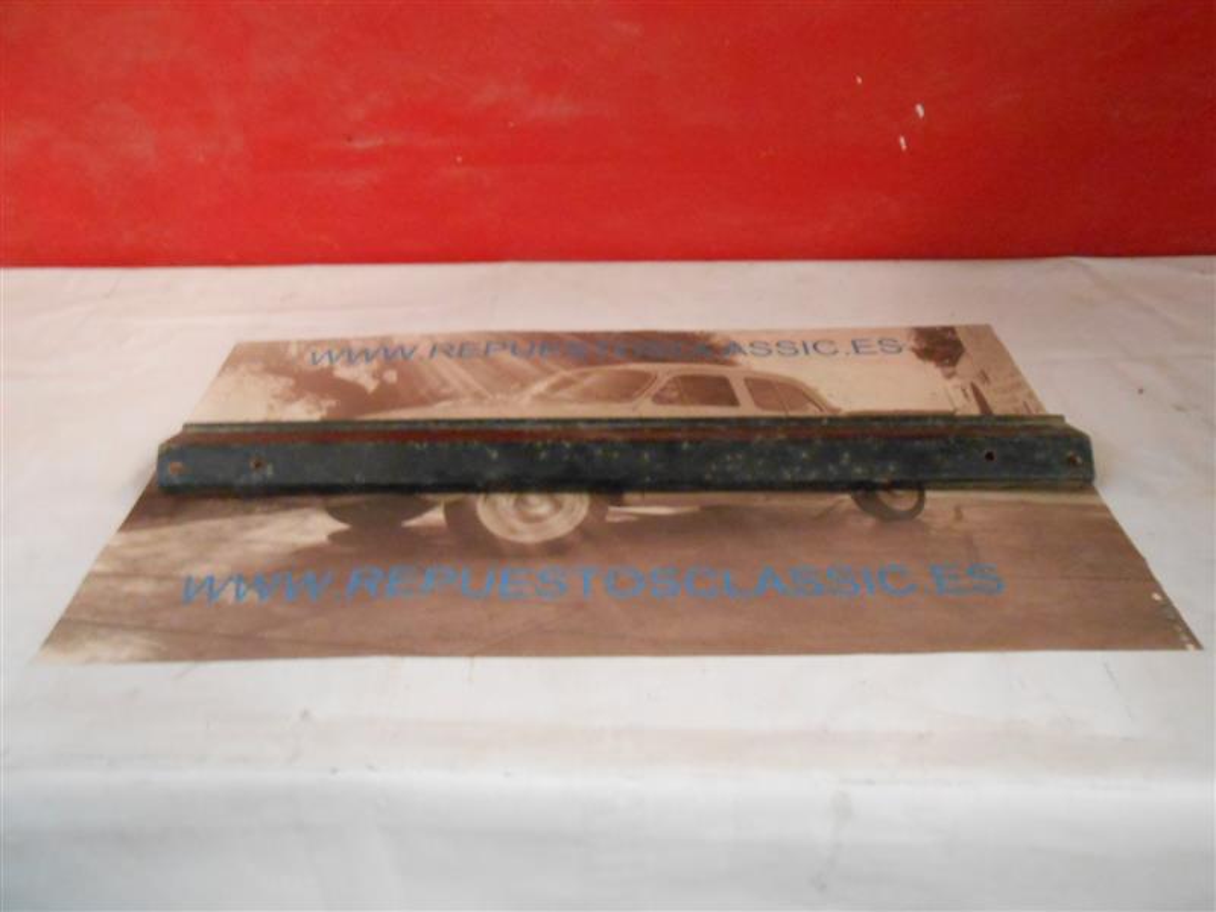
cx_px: 608
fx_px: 913
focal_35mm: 26
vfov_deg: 53.1
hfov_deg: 67.3
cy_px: 456
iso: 800
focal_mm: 4.6
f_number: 3.5
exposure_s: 1/20
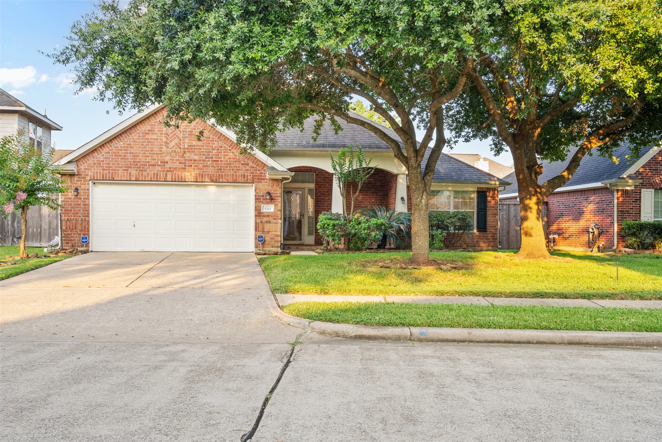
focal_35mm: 35
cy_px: 221
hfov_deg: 54.4
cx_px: 331
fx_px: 644
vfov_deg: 37.9
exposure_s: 1/20
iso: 250
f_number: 9
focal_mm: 35
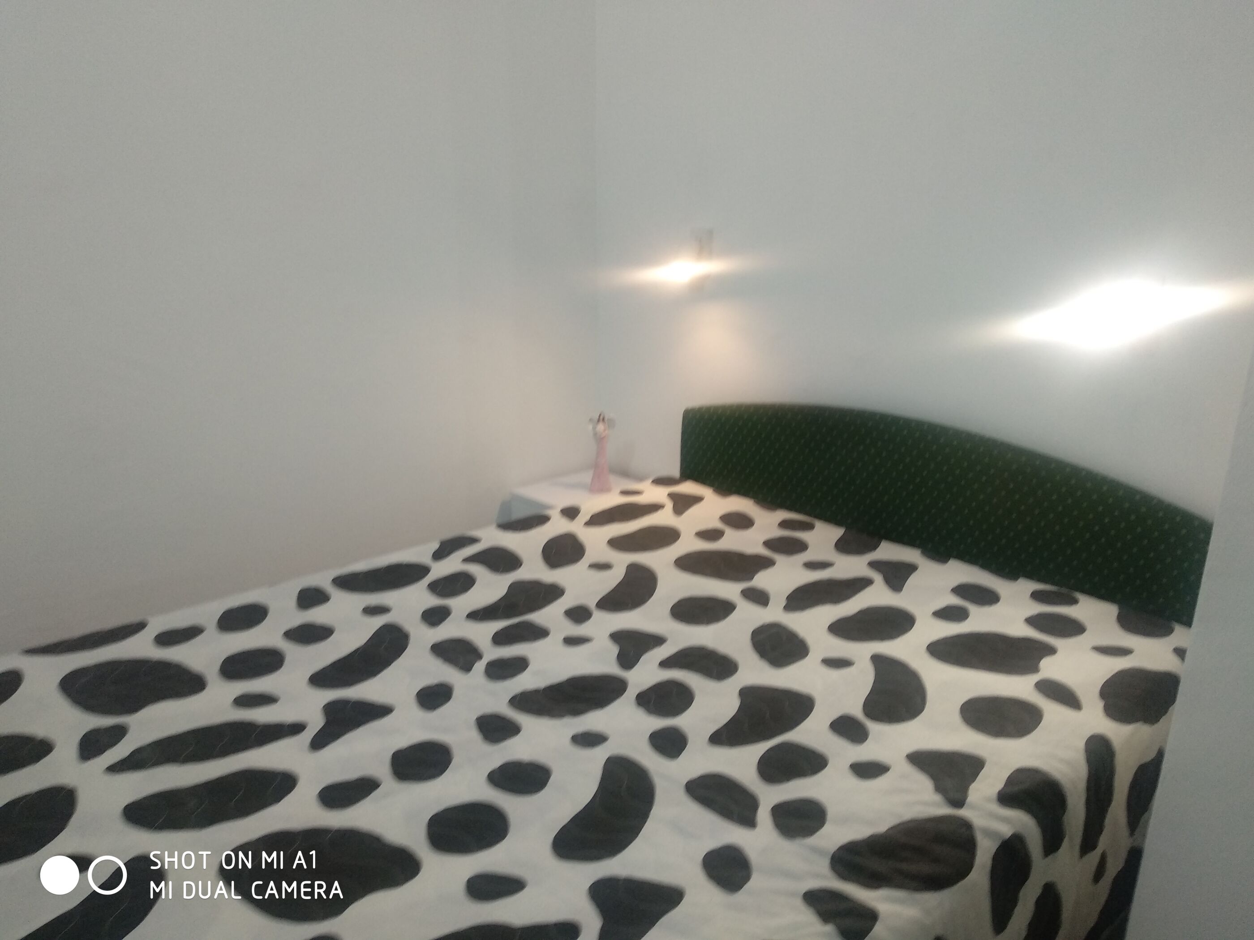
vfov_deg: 53.1
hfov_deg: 67.3
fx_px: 942
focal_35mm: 26
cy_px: 470
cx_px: 627
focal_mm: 3.81
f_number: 2.2
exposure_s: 1/50
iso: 320
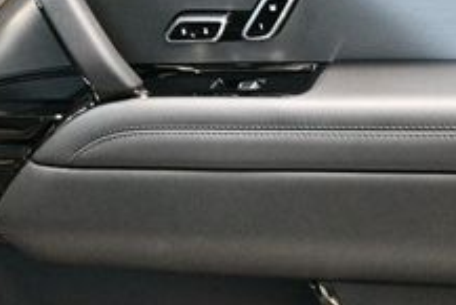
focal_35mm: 106
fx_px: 1344
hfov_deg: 19.3
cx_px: 225
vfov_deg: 12.9
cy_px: 221
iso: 6400
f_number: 3.8
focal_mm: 24
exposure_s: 1/60
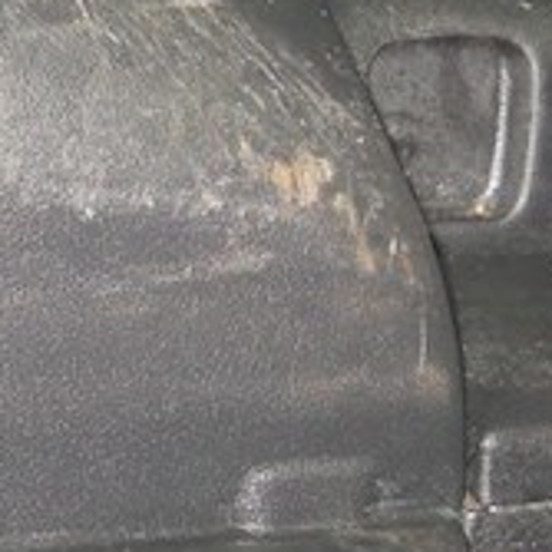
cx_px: 145
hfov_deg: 12.5
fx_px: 2508
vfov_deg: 12.2
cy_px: -142
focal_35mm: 139
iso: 320
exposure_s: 1/30
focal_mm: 6.72
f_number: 3.1
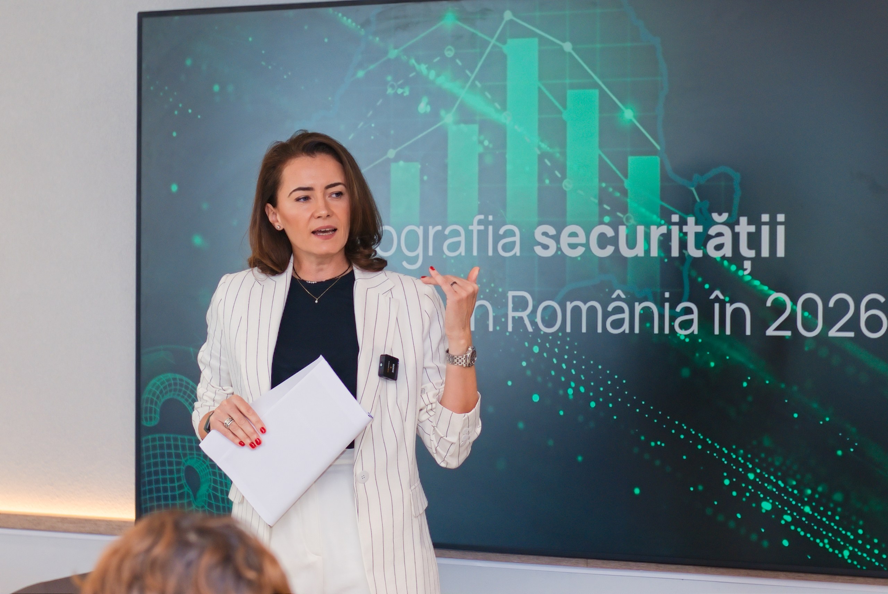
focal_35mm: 105
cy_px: 297
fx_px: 2592
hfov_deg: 19.4
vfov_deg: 13.1
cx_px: 444
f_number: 4
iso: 500
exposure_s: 1/200
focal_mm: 70
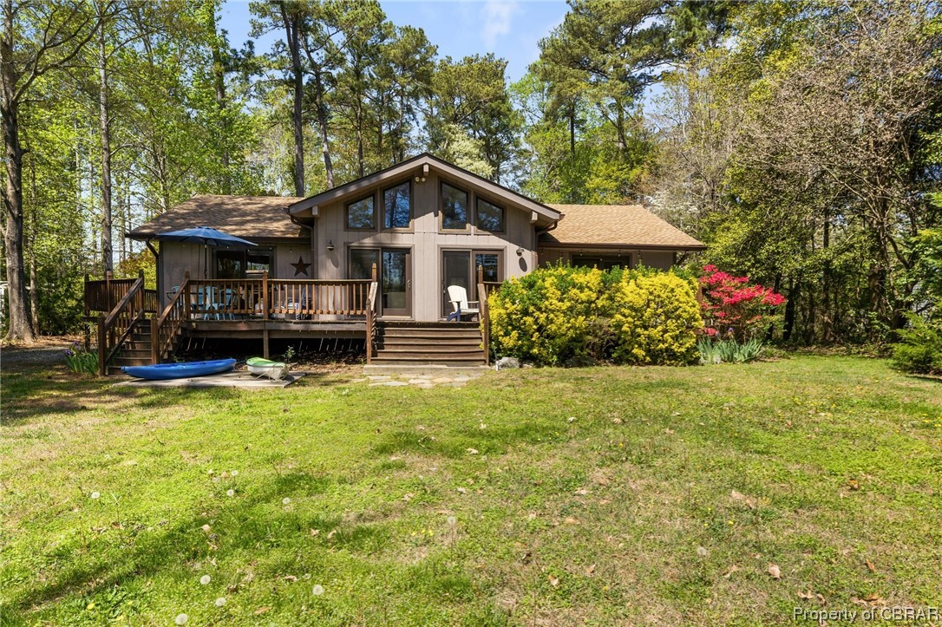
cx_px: 471
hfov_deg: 82.3
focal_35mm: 21
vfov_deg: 60.4
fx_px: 539
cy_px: 314
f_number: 7.1
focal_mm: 20.6
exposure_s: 1/250
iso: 100
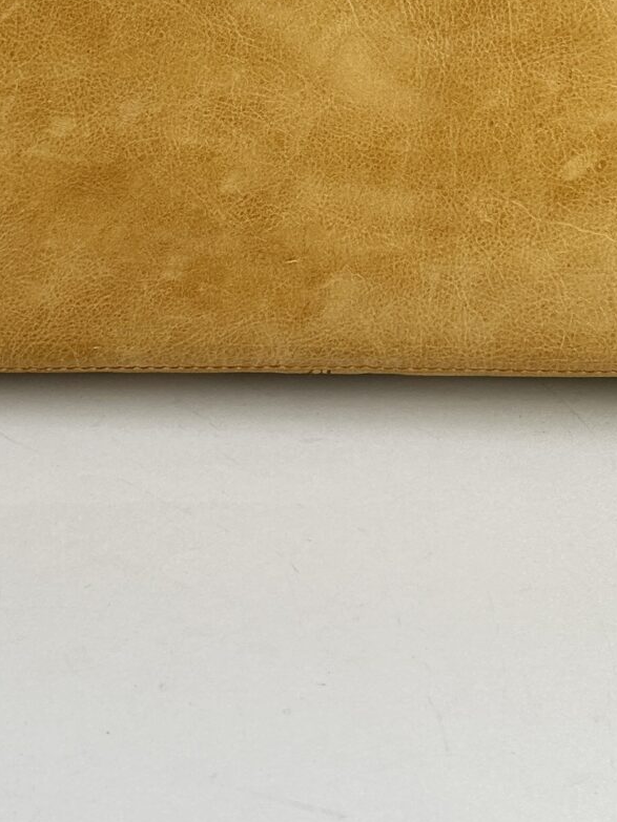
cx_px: 301
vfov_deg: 22.3
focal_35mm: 85
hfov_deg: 17.4
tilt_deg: -19.9
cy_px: 37
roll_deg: -3.1
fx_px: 2021
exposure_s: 1/238
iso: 40
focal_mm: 5.7
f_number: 1.5
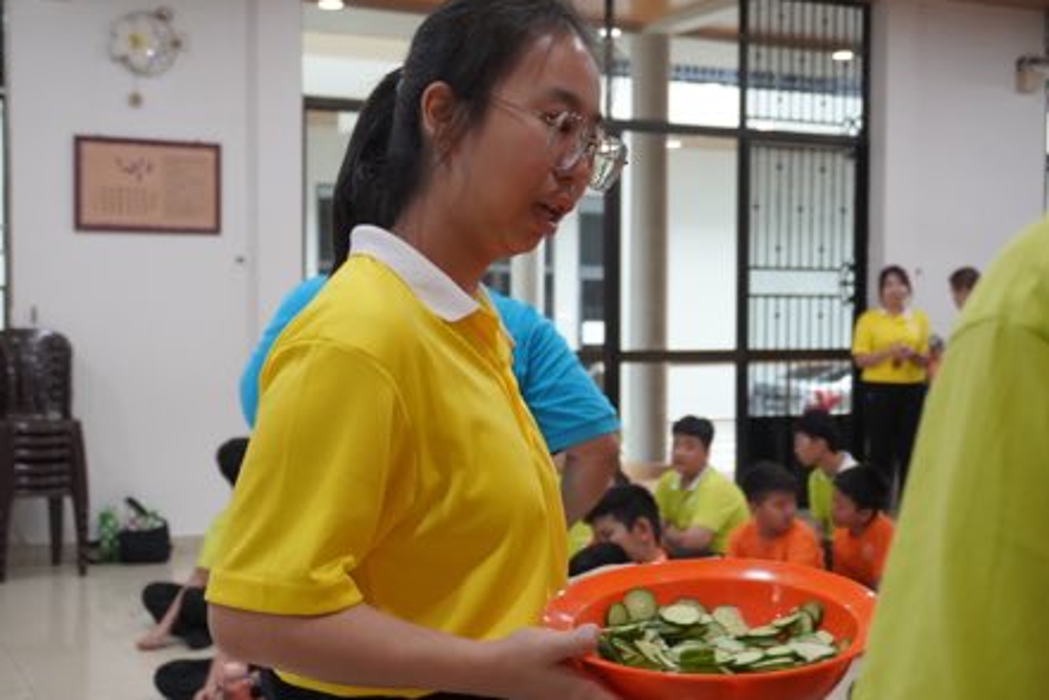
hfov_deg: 40.3
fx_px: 1428
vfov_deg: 27.5
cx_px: 509
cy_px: 376
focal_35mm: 49
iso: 3200
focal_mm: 30
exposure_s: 1/160
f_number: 5
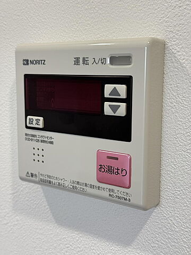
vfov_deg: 39.7
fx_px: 353
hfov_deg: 30.3
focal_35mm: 48
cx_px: 96
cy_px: 128
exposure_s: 1/100
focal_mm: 6.76
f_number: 1.78
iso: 80
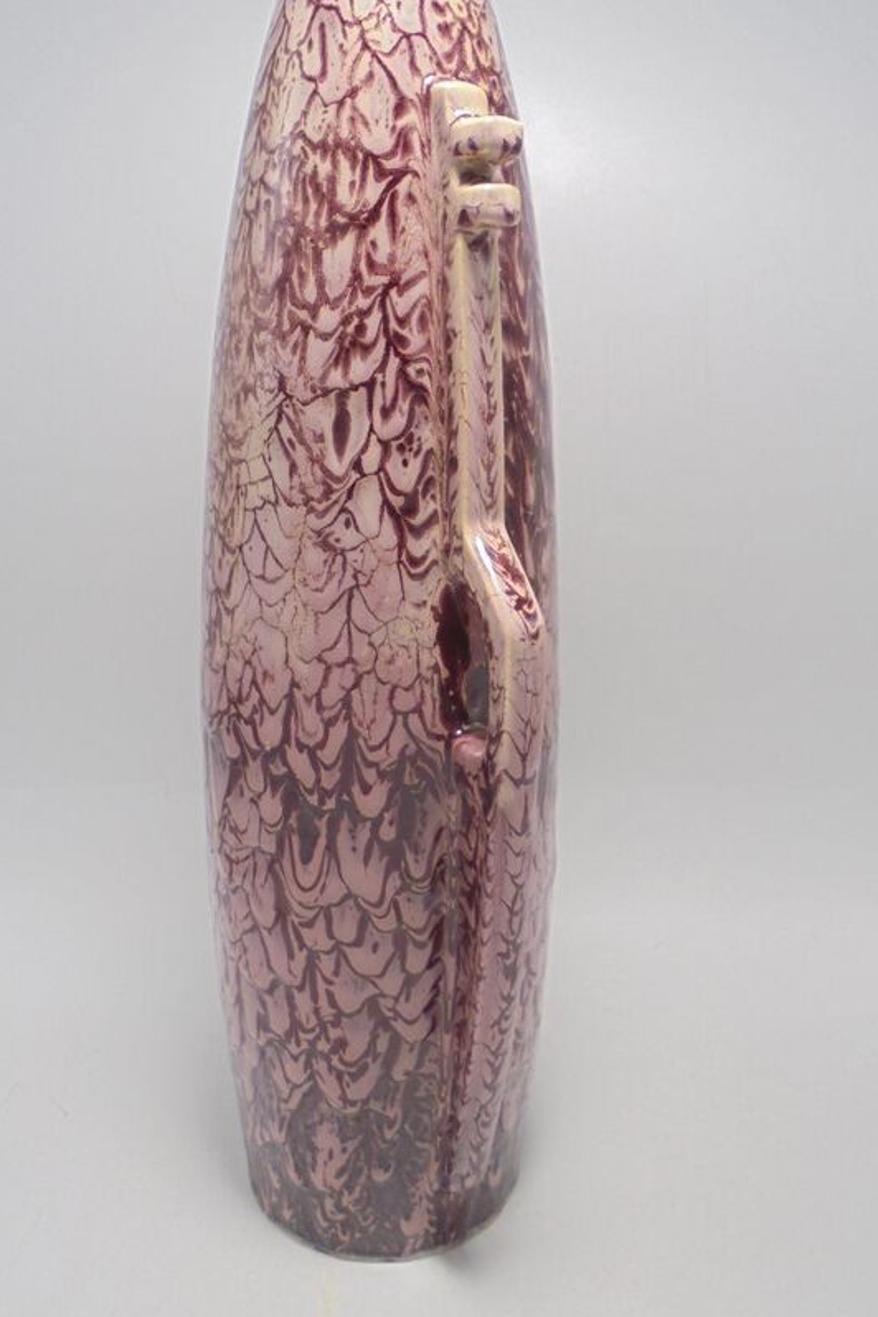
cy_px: 584
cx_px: 407
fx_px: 1244
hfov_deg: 38.9
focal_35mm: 34
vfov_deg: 55.7
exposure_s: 1/60
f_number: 3.7
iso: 100
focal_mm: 5.3
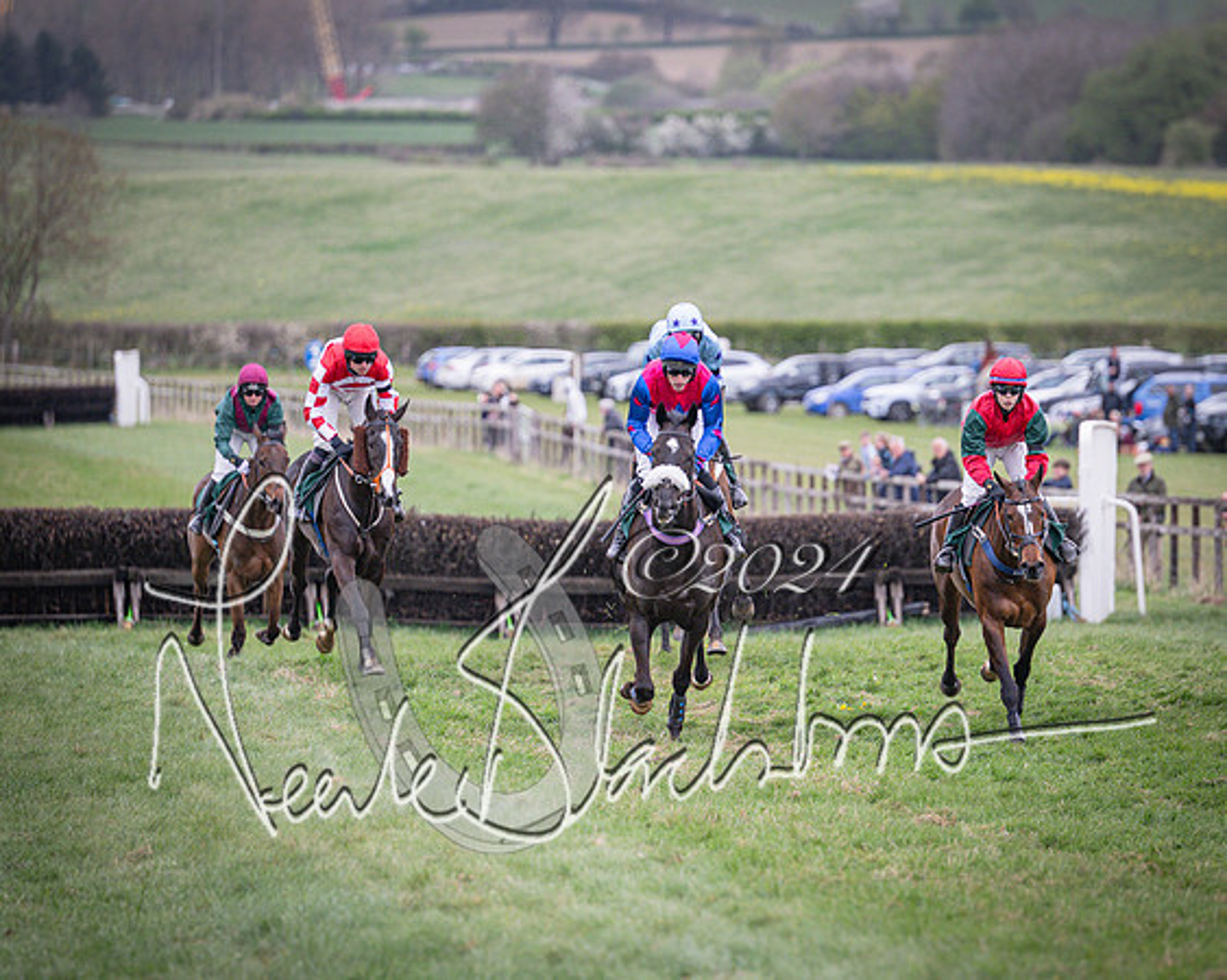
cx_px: 619
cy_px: 490
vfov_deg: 5.2
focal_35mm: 295
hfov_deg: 6.6
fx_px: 10716
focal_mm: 175
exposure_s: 1/1600
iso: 800
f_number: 2.8
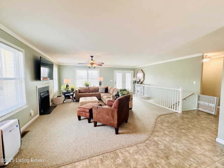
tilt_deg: -3.1
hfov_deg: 102.1
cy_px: 84
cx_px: 112
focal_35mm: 14
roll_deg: -0.2
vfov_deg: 85.7
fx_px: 91
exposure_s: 1/120
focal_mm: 2.22
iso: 250
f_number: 2.2
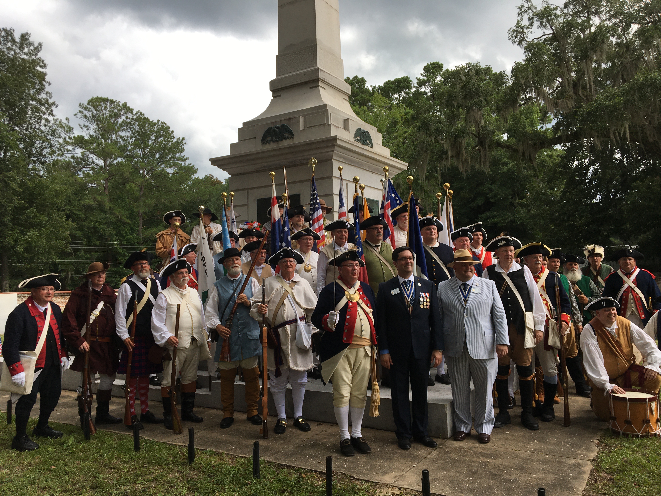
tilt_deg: +4.6
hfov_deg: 61.7
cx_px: 330
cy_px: 248
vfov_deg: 48.2
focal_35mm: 29
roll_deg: +1.4
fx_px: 554
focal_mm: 4.15
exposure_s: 1/337
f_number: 2.2
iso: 25
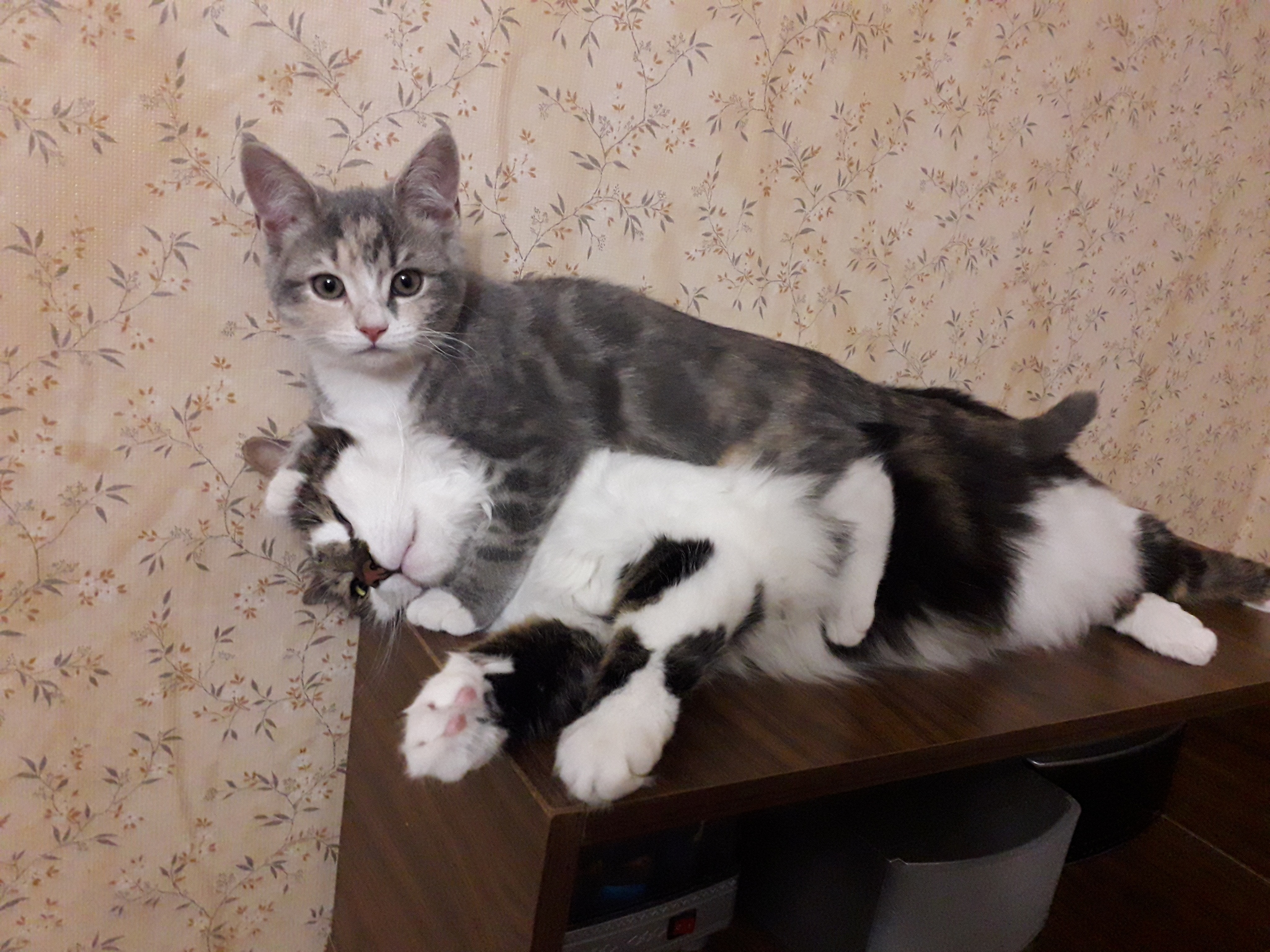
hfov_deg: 65.3
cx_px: 635
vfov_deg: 51.4
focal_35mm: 27
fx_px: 991
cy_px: 476
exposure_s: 1/25
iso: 500
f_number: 1.9
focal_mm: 3.6
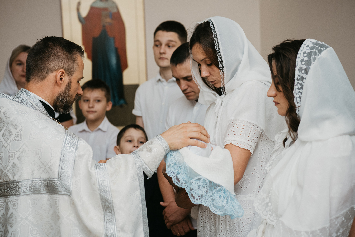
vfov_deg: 19.5
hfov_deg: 28.8
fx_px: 690
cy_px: 118
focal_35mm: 70
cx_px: 178
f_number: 4
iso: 320
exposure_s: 1/160
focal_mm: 70
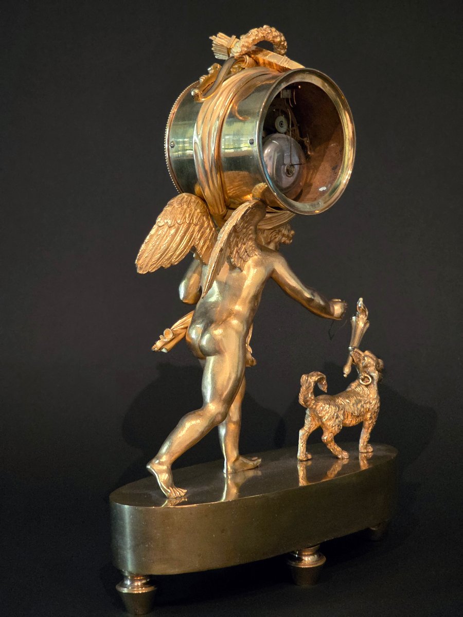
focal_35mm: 69
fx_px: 1231
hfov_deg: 21.3
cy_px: 308
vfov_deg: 28.2
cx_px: 232
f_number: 2.4
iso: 1600
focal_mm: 7.9
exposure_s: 1/33.4
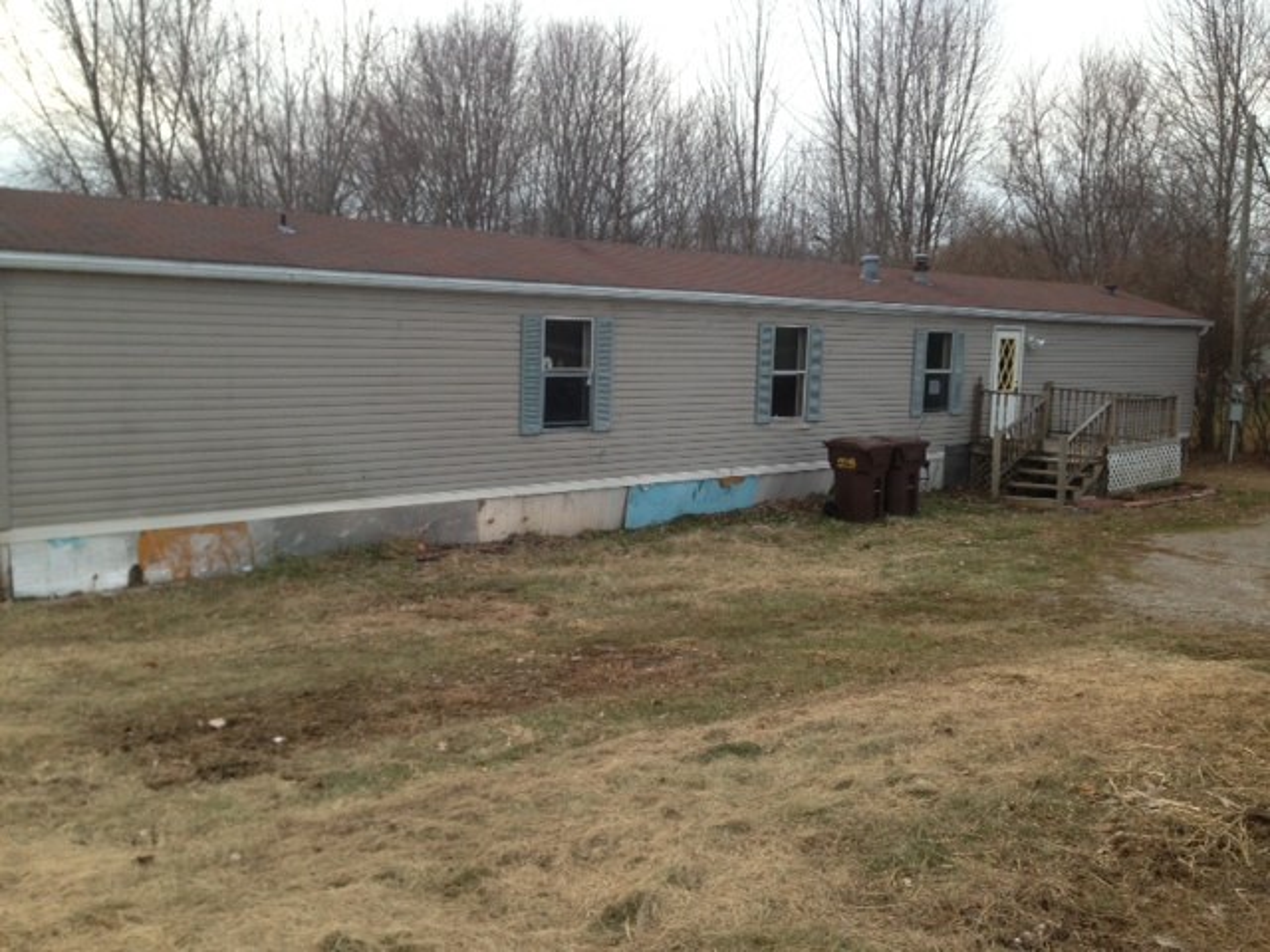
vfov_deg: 42.9
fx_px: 1211
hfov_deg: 55.4
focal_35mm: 33
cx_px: 635
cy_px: 476
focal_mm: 4.13
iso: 64
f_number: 2.4
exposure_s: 1/120
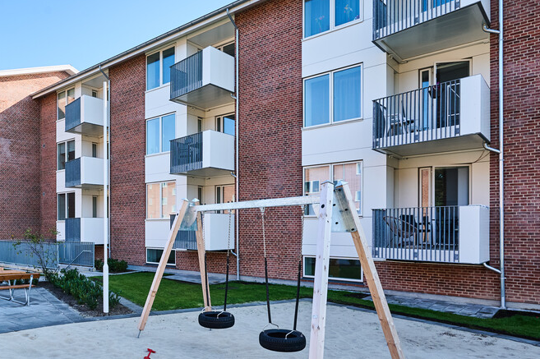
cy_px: 237
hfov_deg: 61.9
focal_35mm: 28
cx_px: 136
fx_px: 420
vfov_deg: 45.7
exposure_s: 1/320
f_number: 8
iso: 400
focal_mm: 17
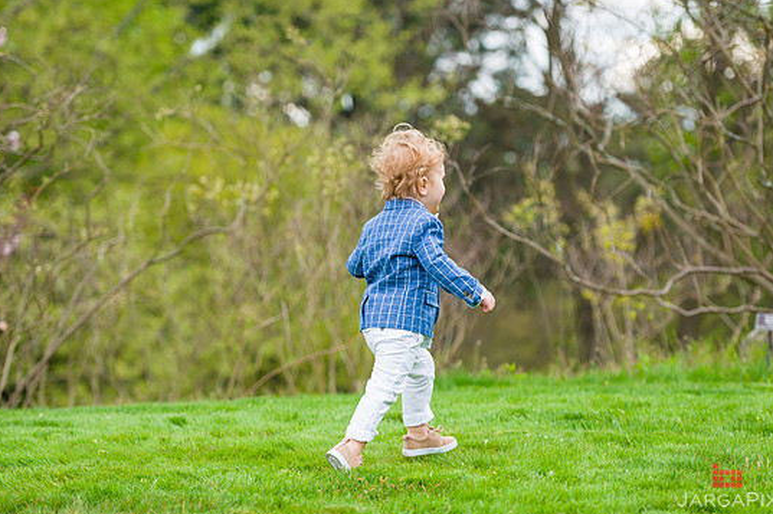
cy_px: 261
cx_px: 397
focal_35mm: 121
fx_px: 2596
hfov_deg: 16.9
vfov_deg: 11.3
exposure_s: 1/640
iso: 200
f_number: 3.5
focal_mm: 112
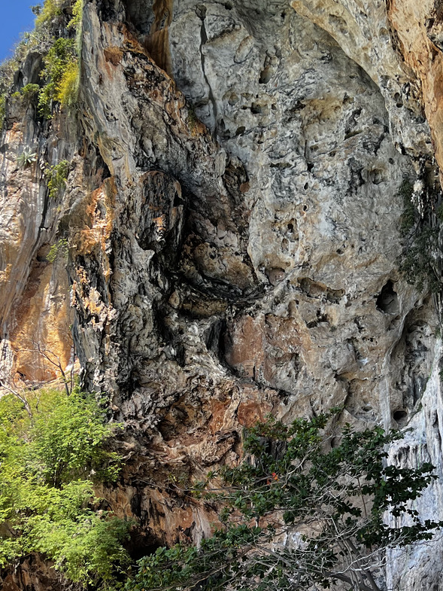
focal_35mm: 53
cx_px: 325
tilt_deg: +24.0
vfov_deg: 36.0
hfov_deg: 27.2
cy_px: 361
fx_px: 904
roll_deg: +0.5
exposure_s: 1/763
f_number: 1.5
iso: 50
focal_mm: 5.7
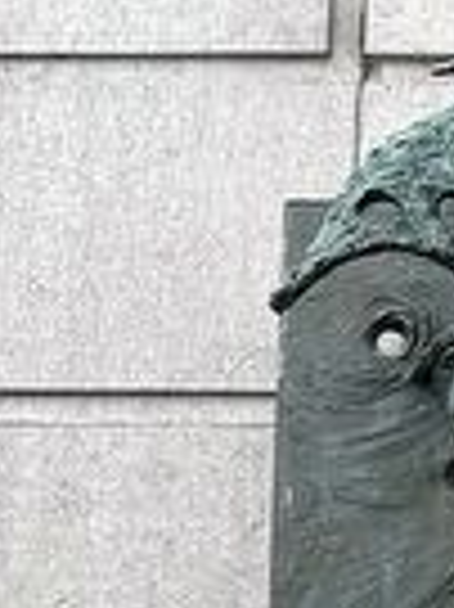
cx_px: 1002
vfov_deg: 12.8
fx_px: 2487
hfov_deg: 9.5
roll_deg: -0.8
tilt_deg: +9.3
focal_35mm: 142
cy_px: 1058
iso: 80
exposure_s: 1/1072
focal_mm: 6.86
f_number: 1.78
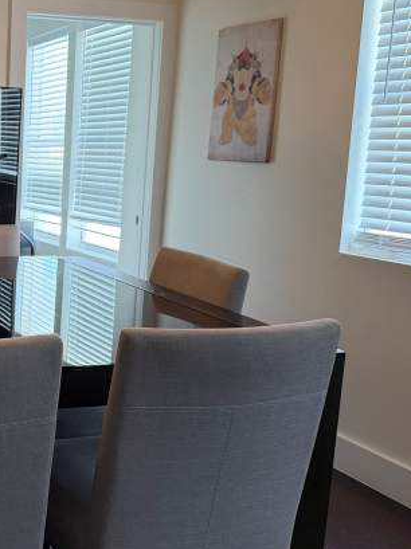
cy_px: 259
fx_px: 745
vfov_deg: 40.5
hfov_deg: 28.4
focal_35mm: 47
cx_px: -27
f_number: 1.78
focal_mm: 6.76
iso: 200
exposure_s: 1/166
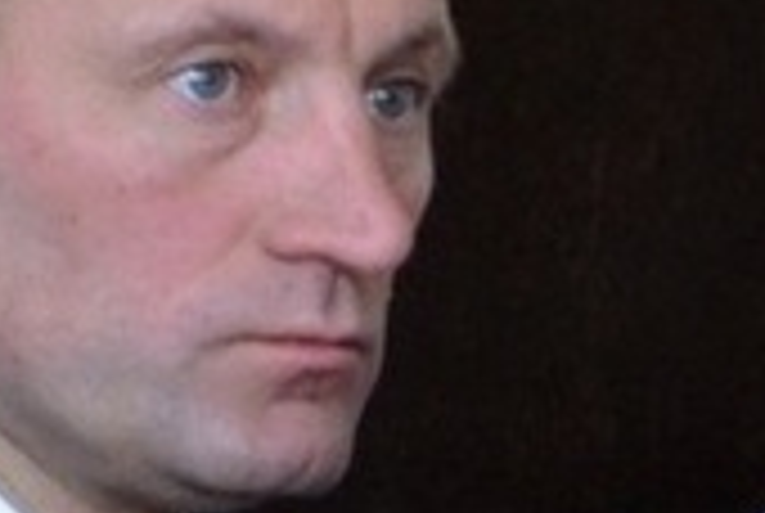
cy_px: 608
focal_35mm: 305
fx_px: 6489
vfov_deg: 4.5
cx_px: 1143
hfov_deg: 6.7
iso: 1400
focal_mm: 55
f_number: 5.6
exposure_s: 1/60
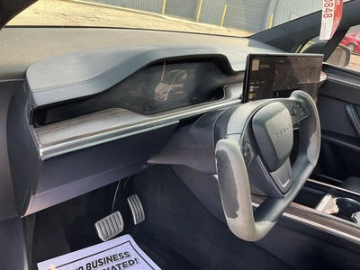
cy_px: 135
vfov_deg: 48.2
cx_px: 180
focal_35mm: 29
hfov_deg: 61.7
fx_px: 302
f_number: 1.8
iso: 32
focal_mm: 3
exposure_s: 1/122
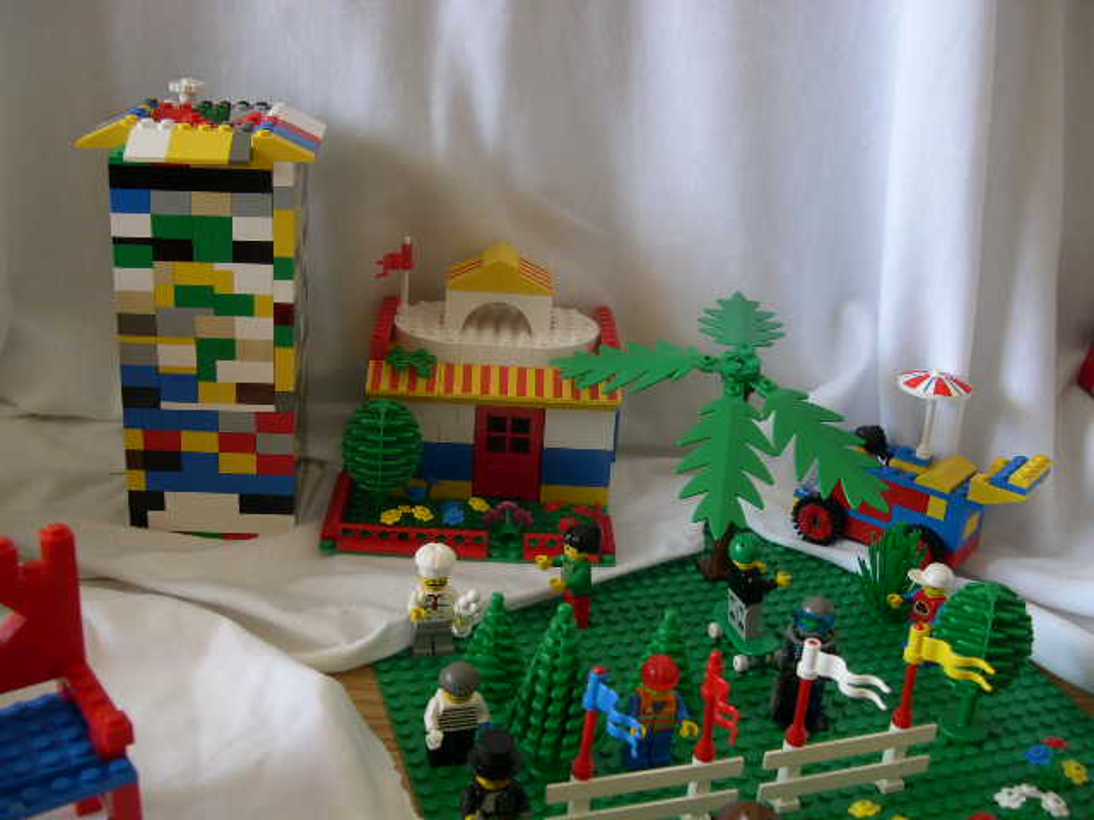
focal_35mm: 38
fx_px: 1201
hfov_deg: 49.0
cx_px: 547
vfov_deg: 37.7
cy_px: 410
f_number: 2.8
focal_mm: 8
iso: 100
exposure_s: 1/51.8
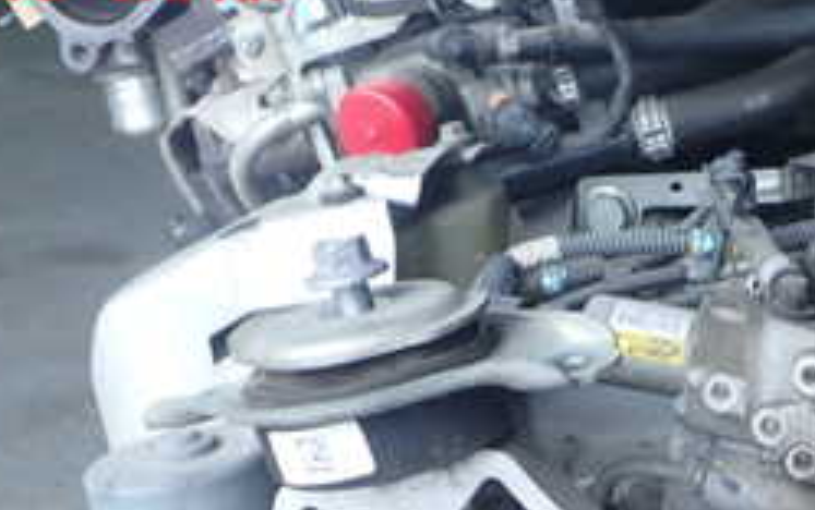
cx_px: 671
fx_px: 2045
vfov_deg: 13.7
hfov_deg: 22.2
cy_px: 673
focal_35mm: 92
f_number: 2.5
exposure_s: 1/80
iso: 160
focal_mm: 6.37
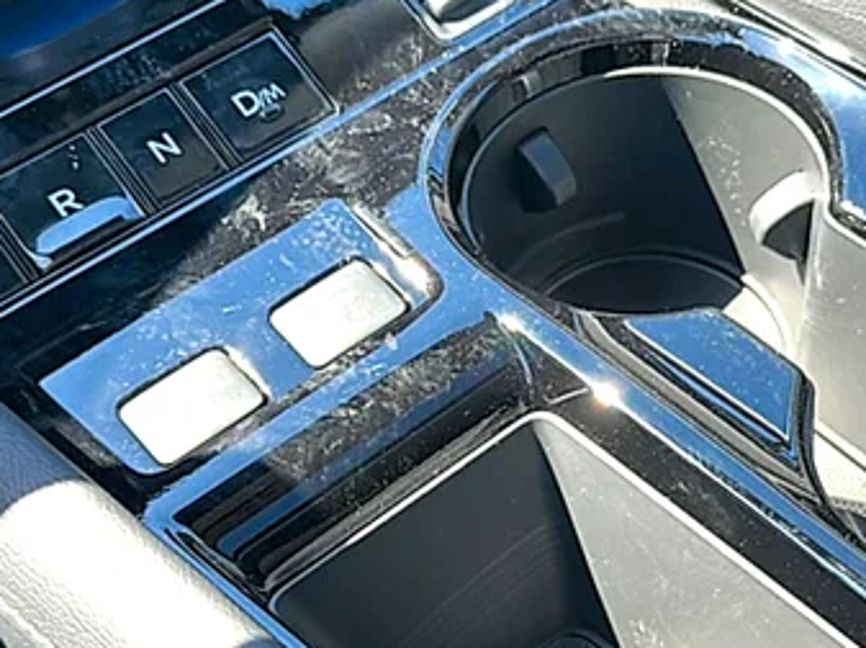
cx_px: 560
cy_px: 348
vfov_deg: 28.0
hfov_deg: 36.6
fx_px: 1300
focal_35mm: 52
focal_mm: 6.86
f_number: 1.78
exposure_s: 1/169
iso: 64
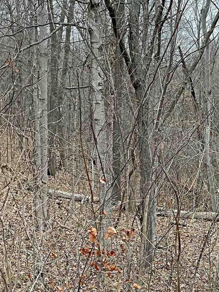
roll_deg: +0.6
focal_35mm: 63
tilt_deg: -9.4
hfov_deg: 22.9
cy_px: 162
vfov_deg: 30.7
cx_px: 184
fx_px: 532
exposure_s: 1/60
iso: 250
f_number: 1.6
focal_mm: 5.1
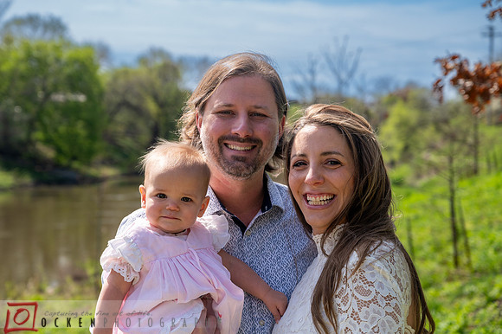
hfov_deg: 27.3
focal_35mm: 74
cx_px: 236
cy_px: 160
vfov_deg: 18.4
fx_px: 1034
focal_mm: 70
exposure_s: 1/1600
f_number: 5
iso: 320
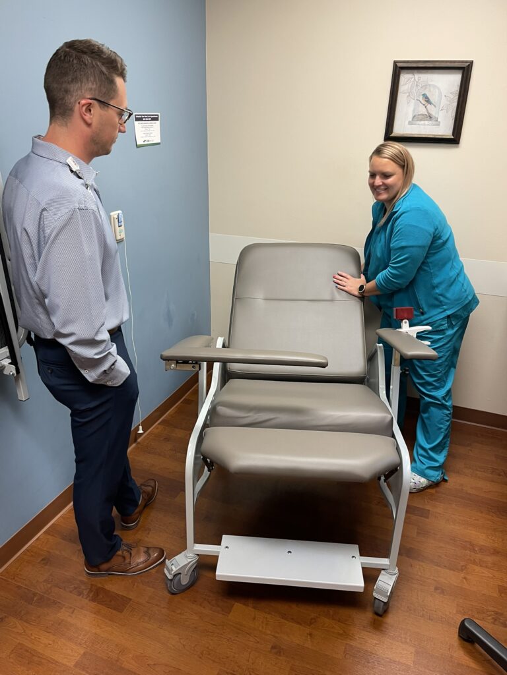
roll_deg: -0.2
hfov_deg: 54.9
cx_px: 254
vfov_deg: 69.4
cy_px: 338
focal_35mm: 25
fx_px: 488
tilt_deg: -22.9
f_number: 1.6
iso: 100
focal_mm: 5.1
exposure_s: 1/60
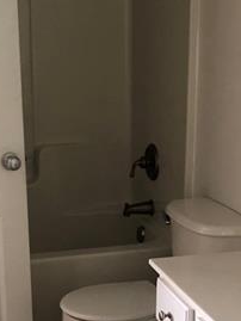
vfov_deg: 24.0
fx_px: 742
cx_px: 136
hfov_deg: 18.4
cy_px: 266
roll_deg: +0.0
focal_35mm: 80
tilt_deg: -19.2
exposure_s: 1/15
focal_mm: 3.99
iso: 80
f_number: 1.8
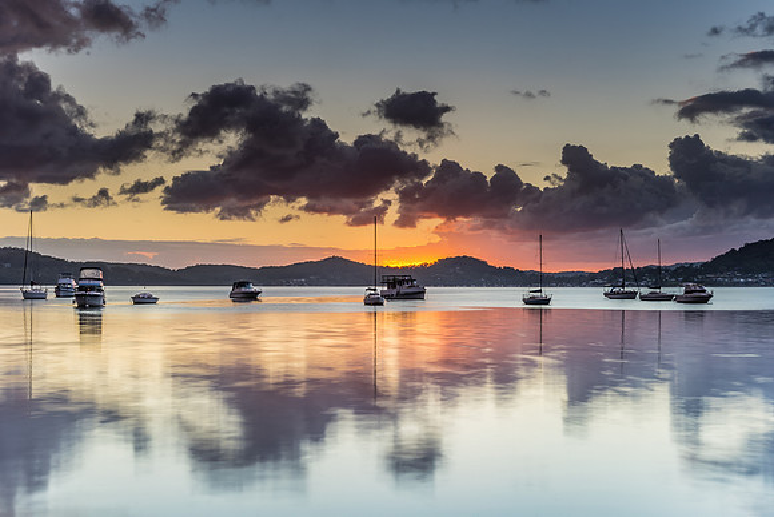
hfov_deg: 34.5
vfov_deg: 23.4
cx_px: 391
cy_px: 256
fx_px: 1247
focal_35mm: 58
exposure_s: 2.5
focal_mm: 38
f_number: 11
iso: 50
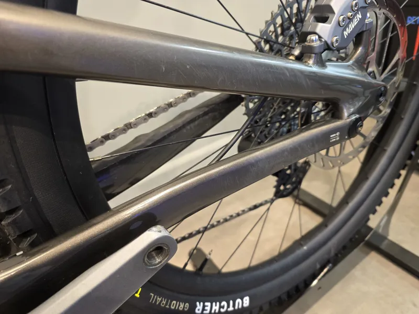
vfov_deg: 58.9
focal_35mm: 23
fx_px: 278
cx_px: 210
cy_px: 157
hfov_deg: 73.9
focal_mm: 6.3
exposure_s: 1/50
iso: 320
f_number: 1.7
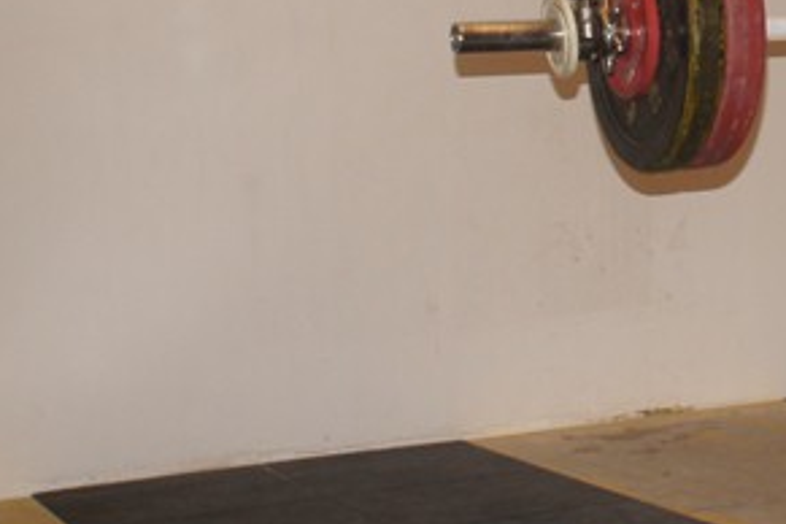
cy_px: -23
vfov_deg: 14.1
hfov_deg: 20.1
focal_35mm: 95
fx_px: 2074
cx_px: 943
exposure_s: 1/80
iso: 200
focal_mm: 18
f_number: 5.6
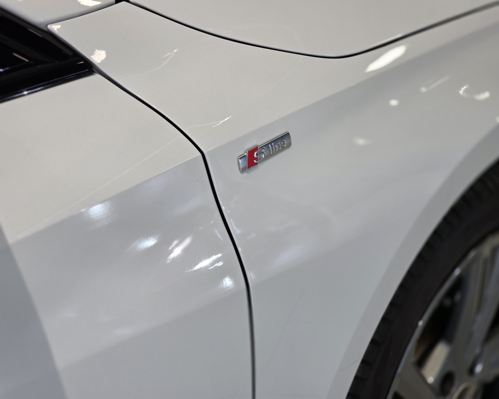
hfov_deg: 26.4
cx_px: 258
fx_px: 1063
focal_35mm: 72
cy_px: 200
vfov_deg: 21.3
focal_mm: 7.9
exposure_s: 1/61
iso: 50
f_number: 2.4
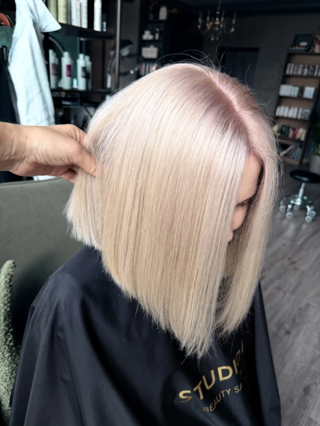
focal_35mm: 24
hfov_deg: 56.8
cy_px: 213
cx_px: 160
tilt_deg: -23.0
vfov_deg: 71.6
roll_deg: -5.8
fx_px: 296
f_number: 1.78
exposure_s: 1/121
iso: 100
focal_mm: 6.76
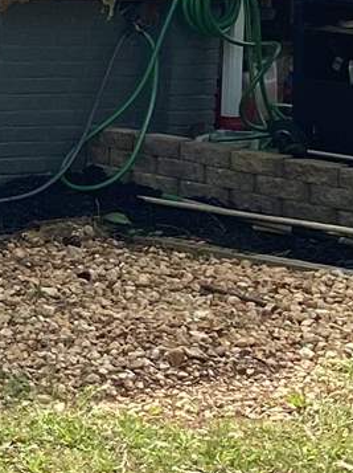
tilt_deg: -0.3
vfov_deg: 11.6
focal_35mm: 168
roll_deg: -2.0
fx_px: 2288
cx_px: -500
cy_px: -81
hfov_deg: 8.1
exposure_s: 1/1034
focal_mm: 4.25
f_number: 1.8
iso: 32
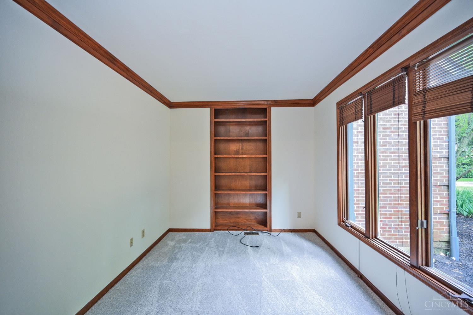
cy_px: 158
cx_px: 236
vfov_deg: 81.2
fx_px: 184
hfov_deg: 104.3
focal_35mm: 14
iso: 1000
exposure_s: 1/60
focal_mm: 14
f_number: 4
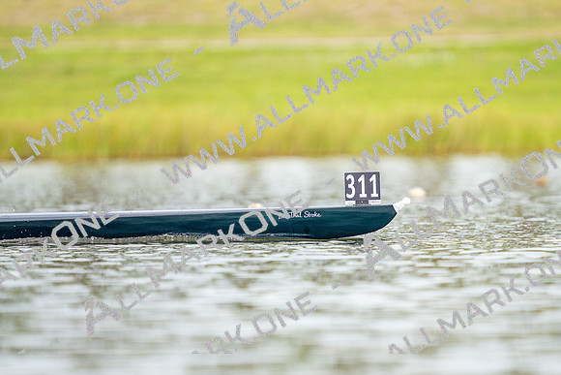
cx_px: 280
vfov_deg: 1.5
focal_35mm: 900
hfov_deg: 2.3
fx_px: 14028
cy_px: 188
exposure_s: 1/2500
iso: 400
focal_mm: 600
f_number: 4
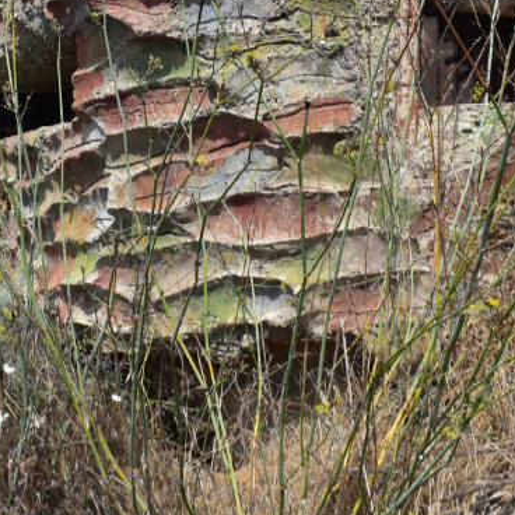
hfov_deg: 22.0
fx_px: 1313
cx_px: 143
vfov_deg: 22.0
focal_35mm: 78
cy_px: 134
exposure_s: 1/500
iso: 320
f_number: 11
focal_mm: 22
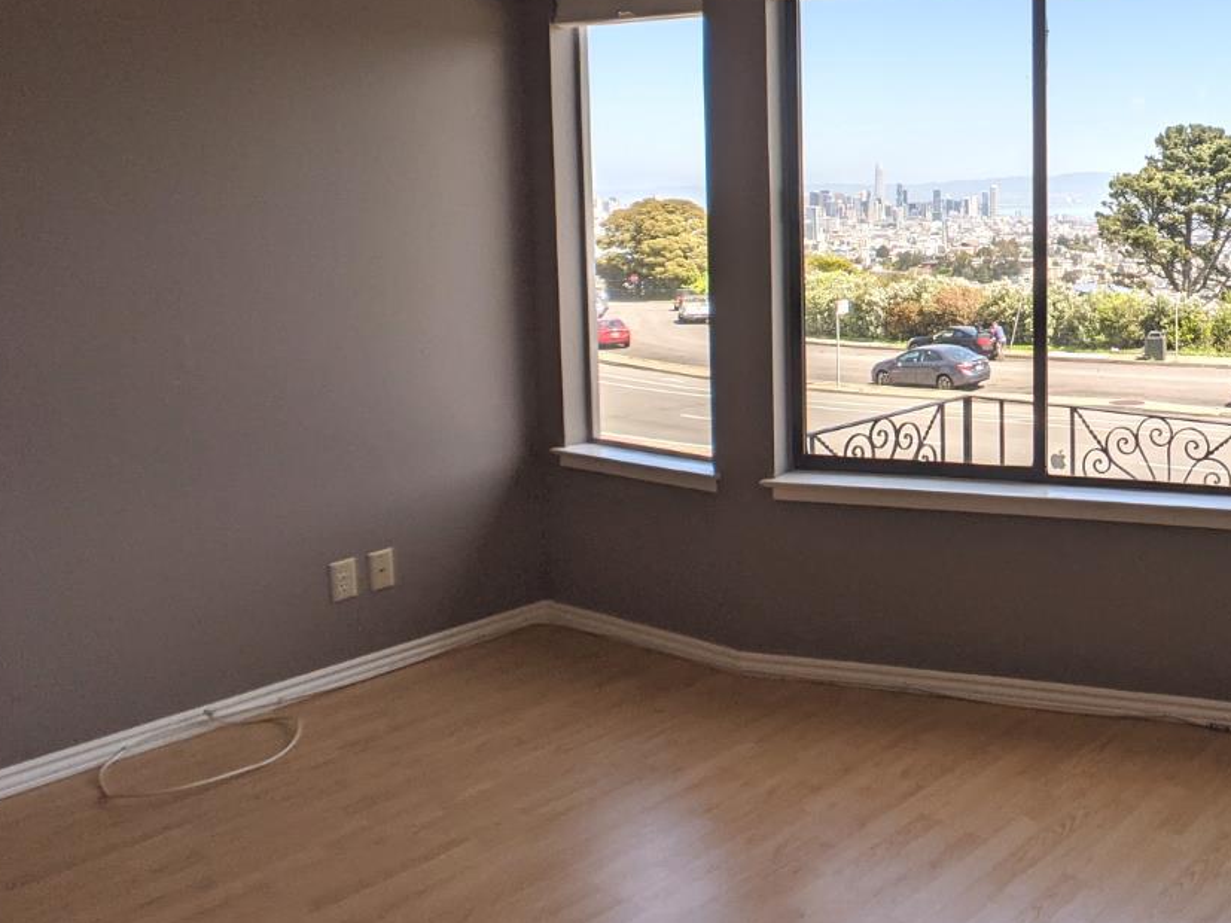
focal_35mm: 49
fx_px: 1742
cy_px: 267
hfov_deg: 37.0
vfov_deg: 29.3
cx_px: 1046
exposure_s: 1/1675
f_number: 1.8
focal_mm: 4.44
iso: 61
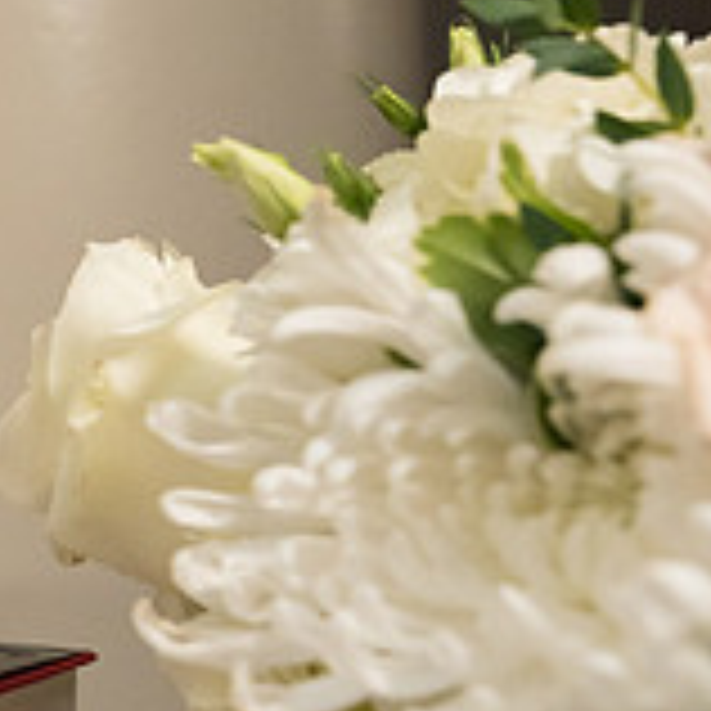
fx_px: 1743
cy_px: 259
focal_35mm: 75
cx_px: -536
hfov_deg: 18.5
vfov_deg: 23.0
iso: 3200
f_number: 5
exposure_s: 1/125
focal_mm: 24
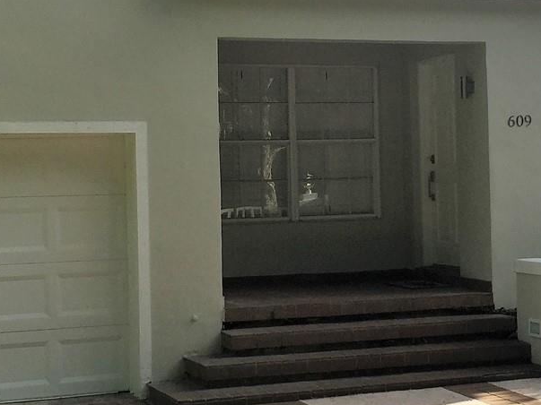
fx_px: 1203
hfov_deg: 25.3
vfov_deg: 19.1
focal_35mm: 77
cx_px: 310
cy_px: 190
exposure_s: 1/1364
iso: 32
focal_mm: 4.15
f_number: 2.2
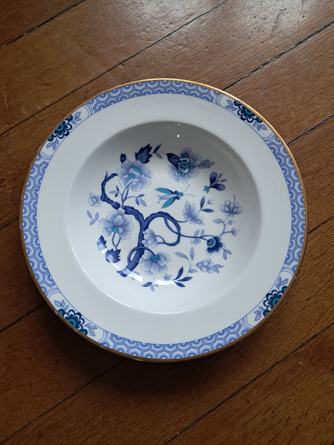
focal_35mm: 27
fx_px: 347
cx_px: 167
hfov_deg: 51.4
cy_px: 222
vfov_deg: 65.3
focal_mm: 4
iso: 250
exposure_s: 1/60
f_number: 1.8
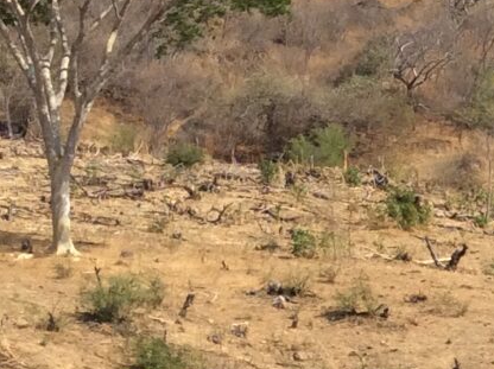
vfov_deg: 10.1
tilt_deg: -1.4
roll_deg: -1.3
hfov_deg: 13.1
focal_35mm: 146
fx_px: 2081
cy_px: 370
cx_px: 632
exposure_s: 1/1431
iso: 32
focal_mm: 3.3
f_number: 2.4
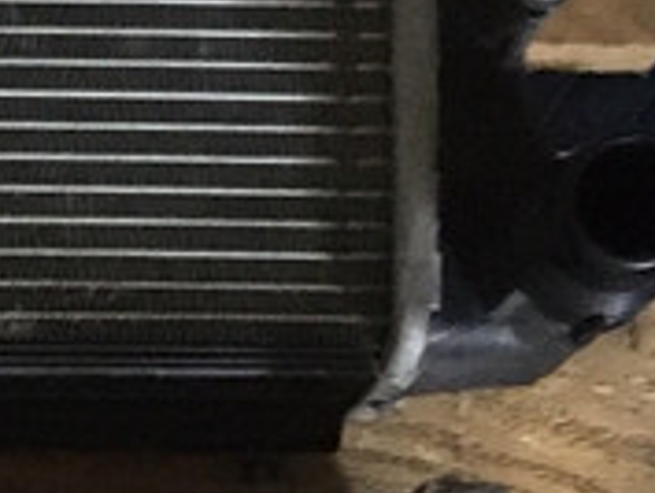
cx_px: -916
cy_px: 1442
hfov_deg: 9.9
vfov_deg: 7.5
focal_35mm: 175
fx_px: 3314
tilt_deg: -85.4
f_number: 2.2
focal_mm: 4.15
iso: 250
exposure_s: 1/15
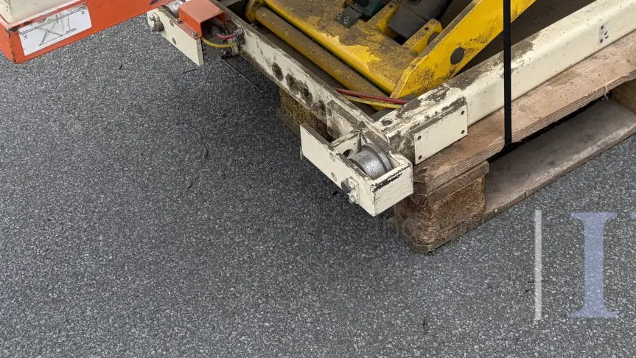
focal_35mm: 63
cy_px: -105
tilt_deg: -27.5
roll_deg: +1.2
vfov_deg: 17.9
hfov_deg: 33.1
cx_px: 418
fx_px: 1063
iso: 40
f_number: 1.6
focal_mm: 5.96
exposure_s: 1/270
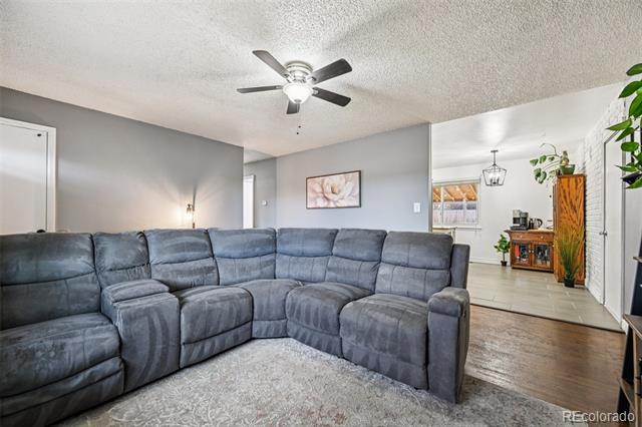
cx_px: 321
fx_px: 250
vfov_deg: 81.1
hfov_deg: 104.3
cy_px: 214
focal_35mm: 14
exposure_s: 1/8
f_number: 8
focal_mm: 14
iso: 400
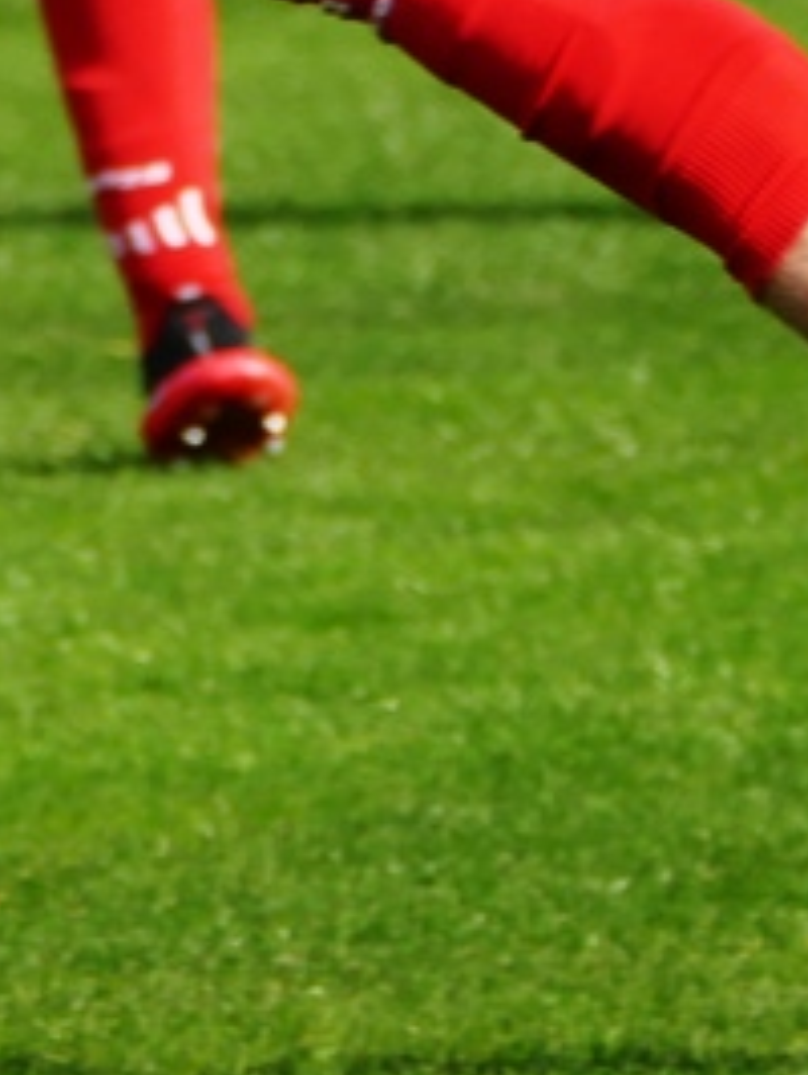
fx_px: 51581
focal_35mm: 1660
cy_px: -212
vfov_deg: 1.2
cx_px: 105
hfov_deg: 0.9
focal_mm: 146
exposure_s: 1/1300
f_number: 4
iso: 125
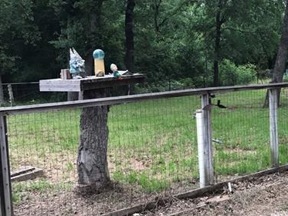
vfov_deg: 30.3
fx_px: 399
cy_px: 100
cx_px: 246
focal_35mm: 48
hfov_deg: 37.6
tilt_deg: -5.3
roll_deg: -0.1
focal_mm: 3.99
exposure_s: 1/532
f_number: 1.8
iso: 20
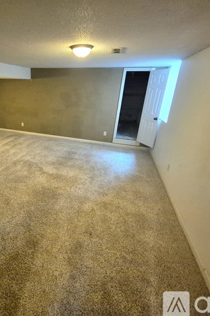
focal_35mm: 19
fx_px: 166
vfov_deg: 86.9
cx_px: 49
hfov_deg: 60.4
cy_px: 152
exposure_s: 1/60.2
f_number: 2.2
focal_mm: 1.74
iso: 1600
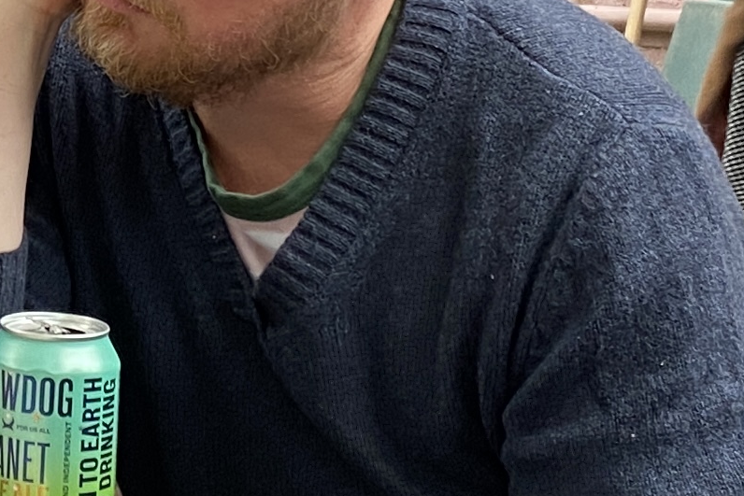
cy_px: -209
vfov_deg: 9.8
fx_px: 2832
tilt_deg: -0.2
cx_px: -124
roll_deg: -2.6
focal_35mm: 137
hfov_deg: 14.5
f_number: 1.8
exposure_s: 1/50
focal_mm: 4.25
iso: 64
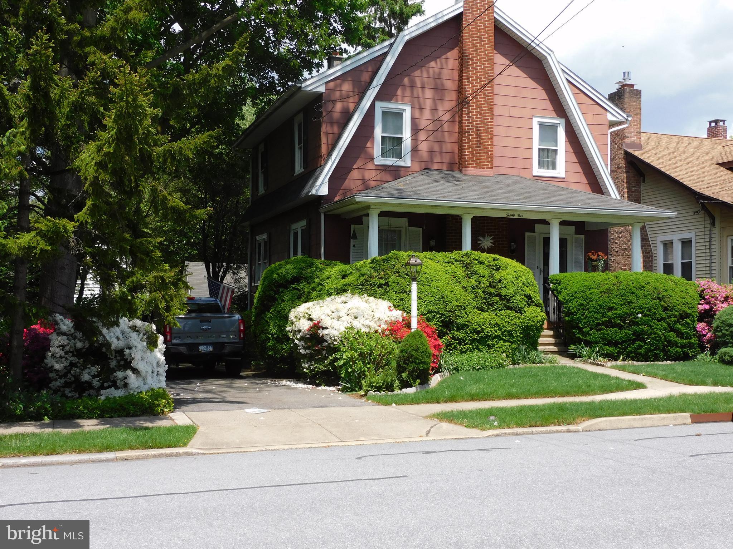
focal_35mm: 45
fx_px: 953
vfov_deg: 32.2
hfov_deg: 42.1
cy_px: 274
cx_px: 366
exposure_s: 1/800
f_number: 4
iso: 125
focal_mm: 8.1
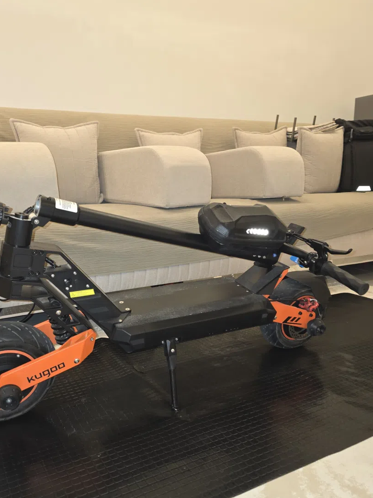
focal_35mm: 29
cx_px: 153
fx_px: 417
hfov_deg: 48.0
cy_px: 266
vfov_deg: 61.6
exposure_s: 1/14.3
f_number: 1.7
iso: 125
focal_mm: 6.3
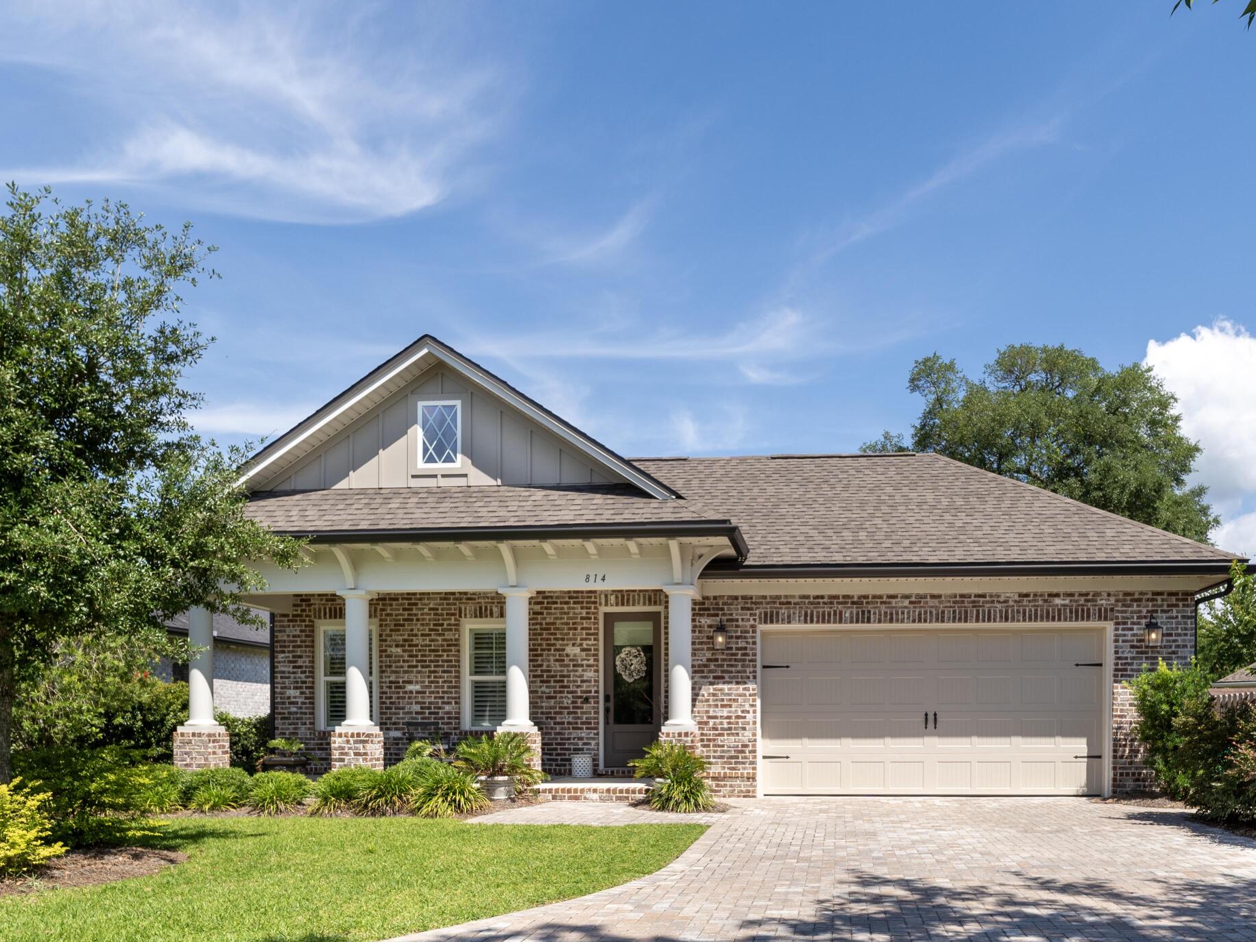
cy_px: 555
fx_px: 907
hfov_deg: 69.4
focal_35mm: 25
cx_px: 642
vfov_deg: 54.6
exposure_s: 1/400
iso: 100
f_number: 7.1
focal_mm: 16
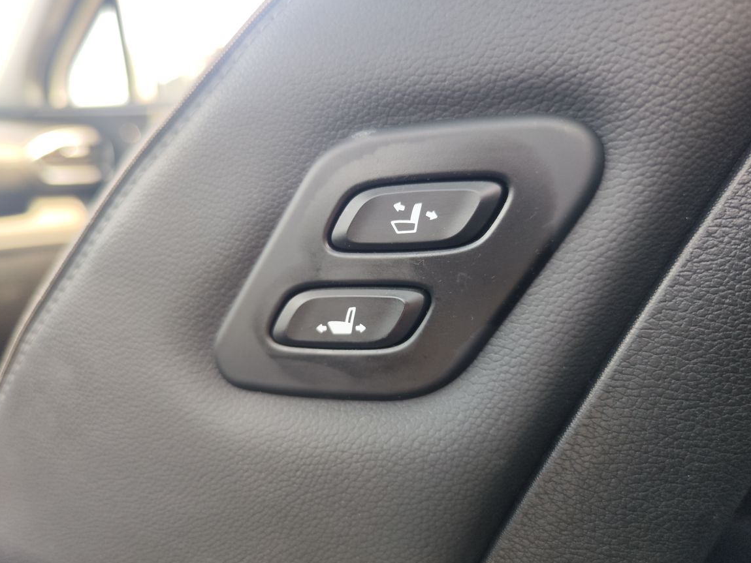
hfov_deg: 71.6
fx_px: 521
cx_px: 382
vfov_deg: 56.8
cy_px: 286
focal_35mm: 24
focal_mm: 7.01
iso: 728
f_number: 1.69
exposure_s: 1/400
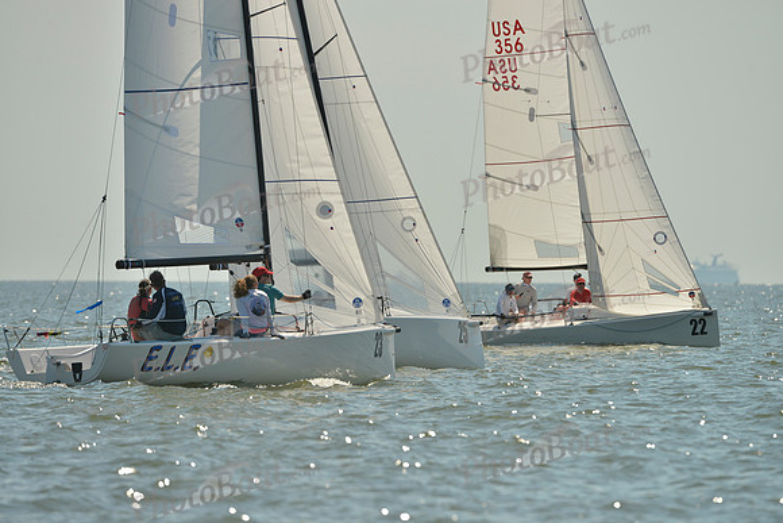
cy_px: 262
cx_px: 392
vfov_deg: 3.4
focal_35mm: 400
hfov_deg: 5.2
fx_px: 8702
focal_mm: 400
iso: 200
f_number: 7.1
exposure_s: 1/1250
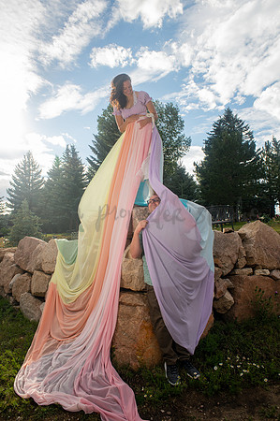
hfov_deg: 46.3
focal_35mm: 28
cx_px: 140
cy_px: 210
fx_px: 327
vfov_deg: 65.5
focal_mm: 28
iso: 100
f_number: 9
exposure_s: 1/200
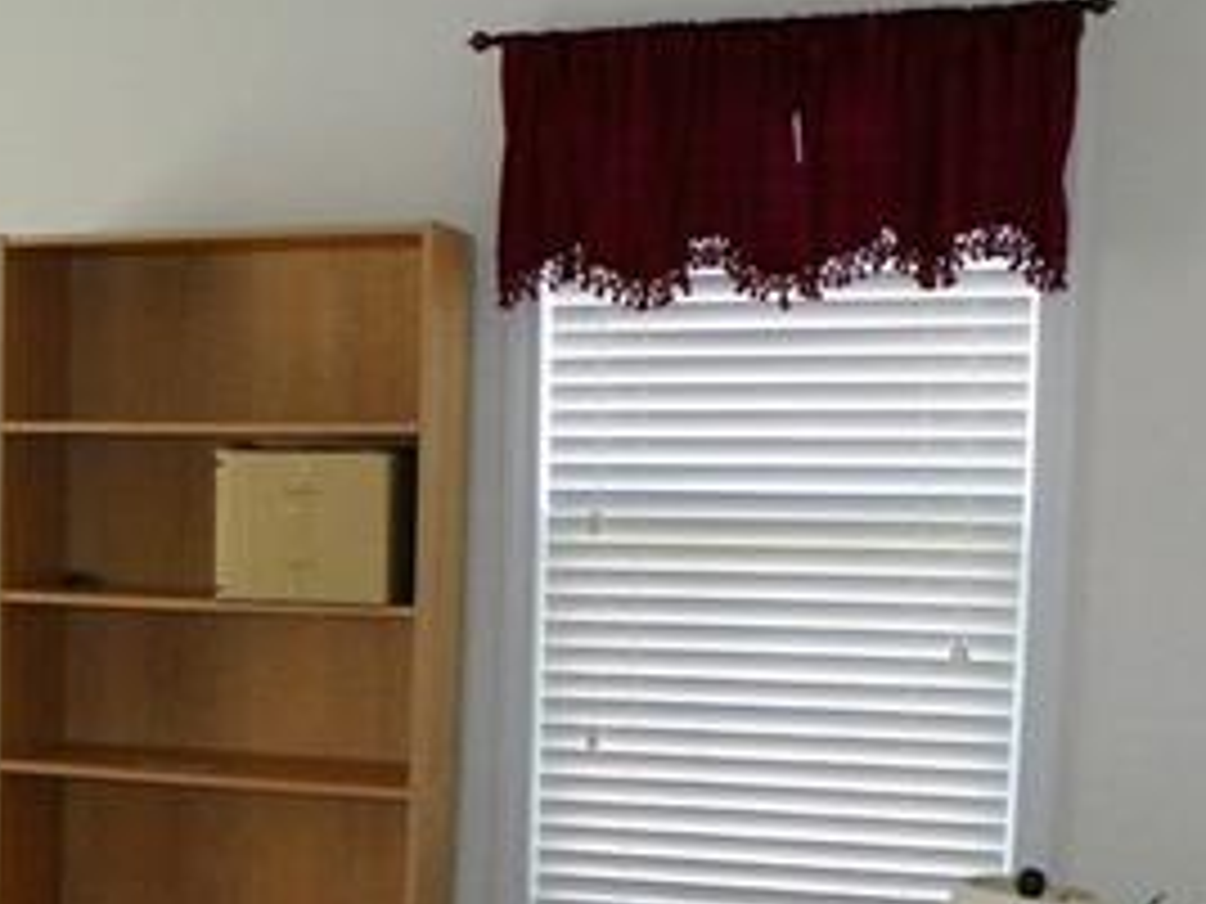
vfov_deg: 23.4
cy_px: 702
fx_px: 2160
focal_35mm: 62
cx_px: -72
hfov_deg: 28.7
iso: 200
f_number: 2.8
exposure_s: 1/125
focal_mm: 4.6
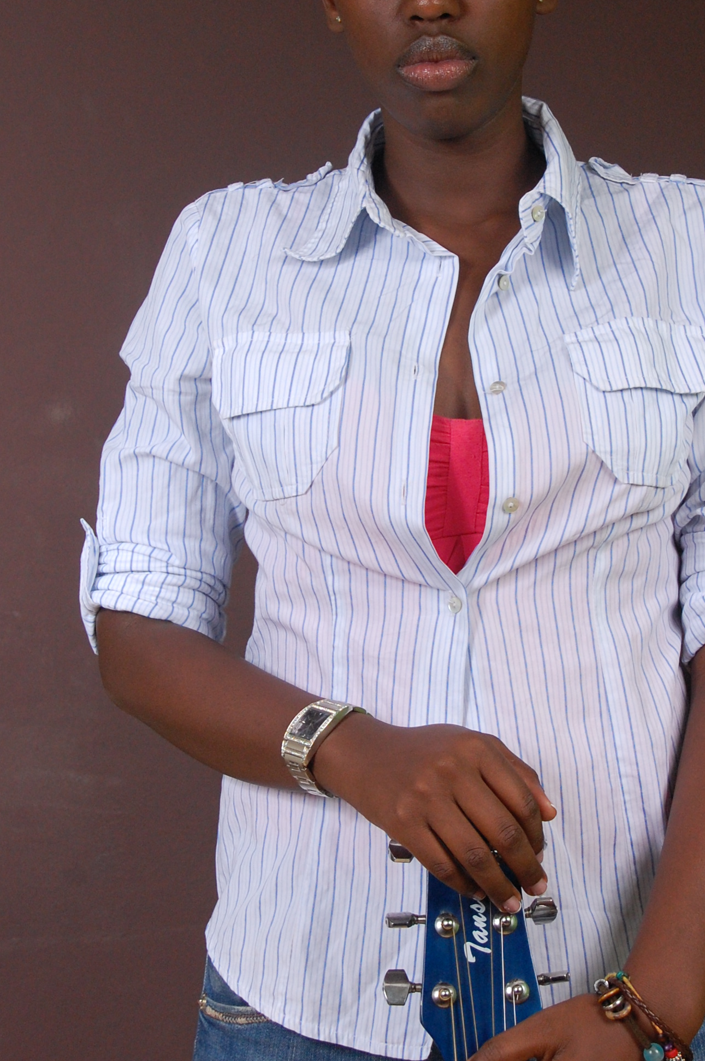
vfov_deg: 25.7
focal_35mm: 79
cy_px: 431
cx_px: 451
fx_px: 2325
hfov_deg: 17.2
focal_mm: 34
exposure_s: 1/500
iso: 800
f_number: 8
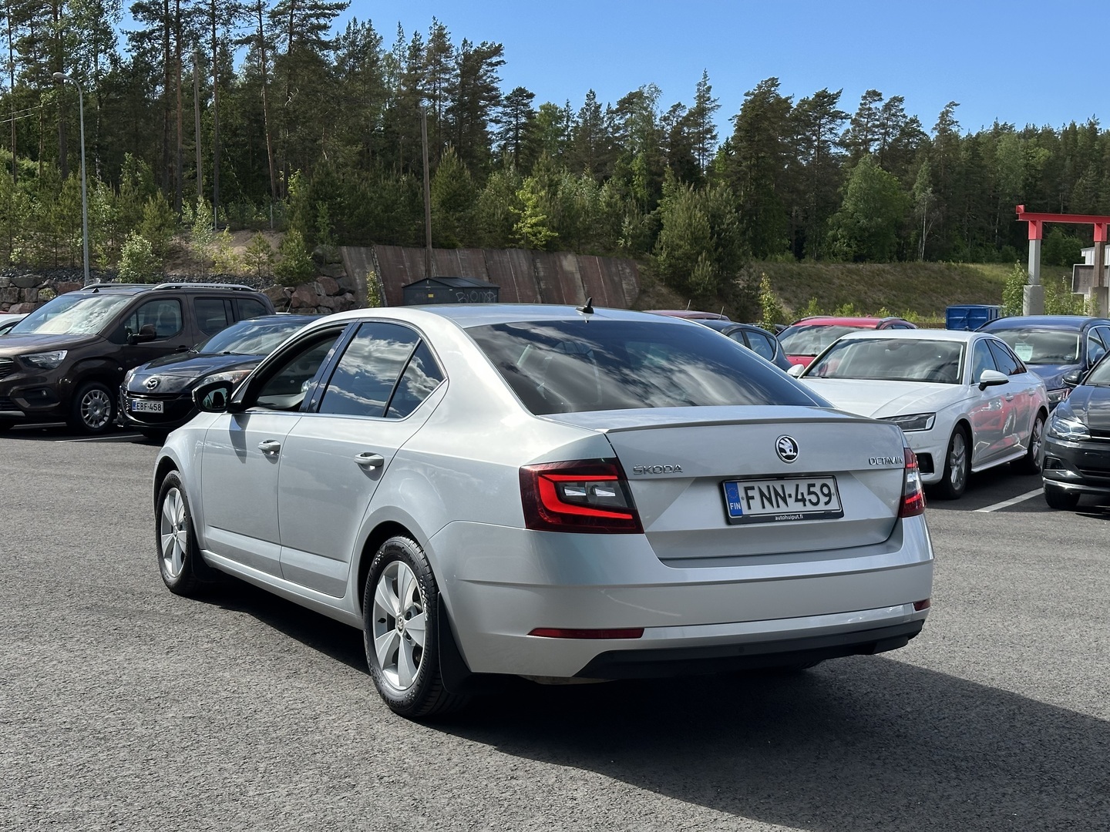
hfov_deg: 39.7
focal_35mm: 48
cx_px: 555
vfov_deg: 30.3
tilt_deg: -3.0
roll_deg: -0.4
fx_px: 1539
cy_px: 416
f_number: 1.78
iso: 64
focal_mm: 6.86
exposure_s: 1/5263
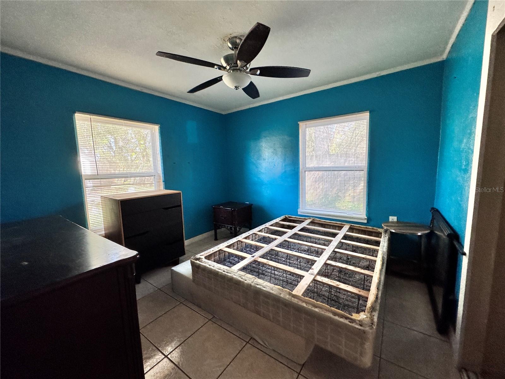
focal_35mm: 14
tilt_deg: -7.0
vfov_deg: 85.7
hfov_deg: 102.1
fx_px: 204
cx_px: 252
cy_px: 190
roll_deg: +1.5
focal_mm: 2.22
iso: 320
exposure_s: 1/71
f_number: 2.2
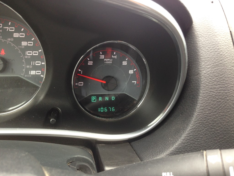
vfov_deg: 42.9
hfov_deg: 55.4
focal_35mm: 33
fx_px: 223
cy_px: 88
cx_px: 117
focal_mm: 4.12
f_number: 2.4
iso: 64
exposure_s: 1/60
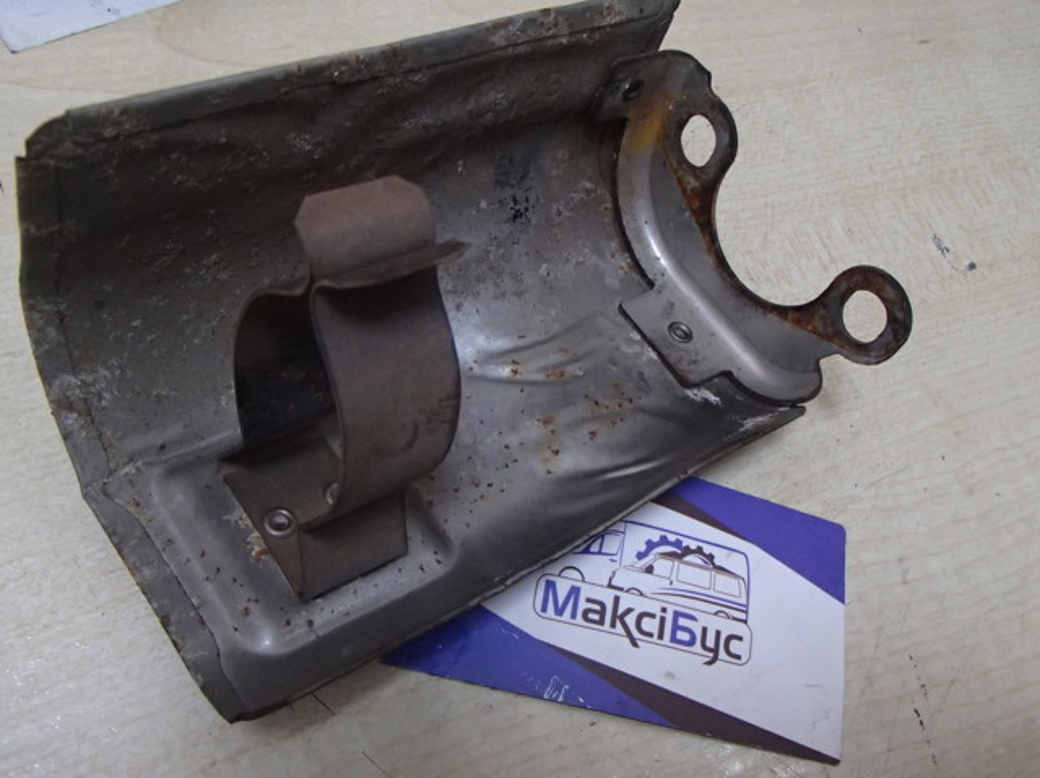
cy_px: 389
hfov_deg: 50.2
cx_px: 520
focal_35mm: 37
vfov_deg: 38.6
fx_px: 1111
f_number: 4.7
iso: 800
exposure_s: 1/50
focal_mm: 6.64
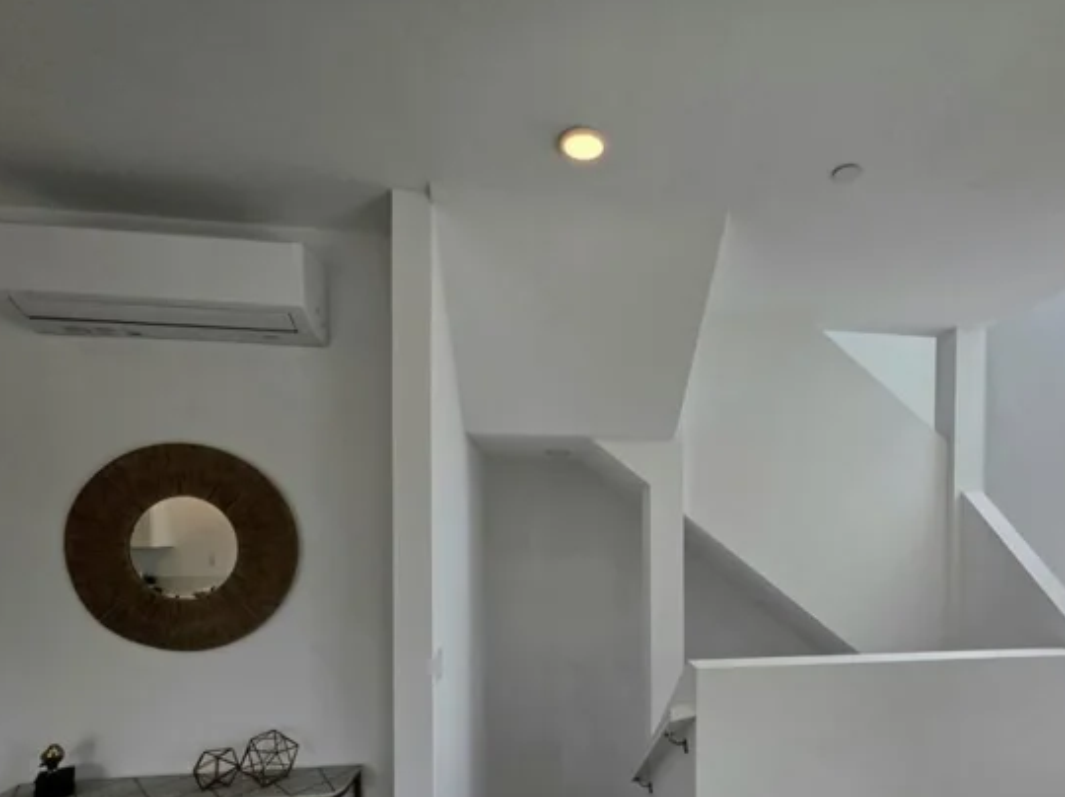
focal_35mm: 18
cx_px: 632
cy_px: 541
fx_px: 553
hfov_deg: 86.8
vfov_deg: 69.2
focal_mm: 2.2
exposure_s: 1/625
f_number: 1.9
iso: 32
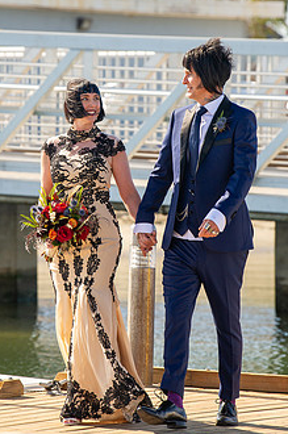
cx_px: 119
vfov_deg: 7.6
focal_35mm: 273
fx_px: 3286
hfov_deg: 5.0
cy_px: 171
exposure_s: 1/250
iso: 200
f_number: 5.6
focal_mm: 200
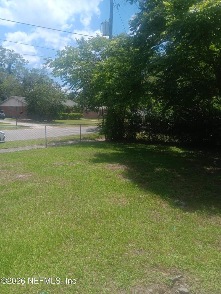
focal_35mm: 26
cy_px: 147
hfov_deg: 53.1
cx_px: 110
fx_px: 221
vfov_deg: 67.3
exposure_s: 1/1000
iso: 20
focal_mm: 3.98
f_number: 1.8
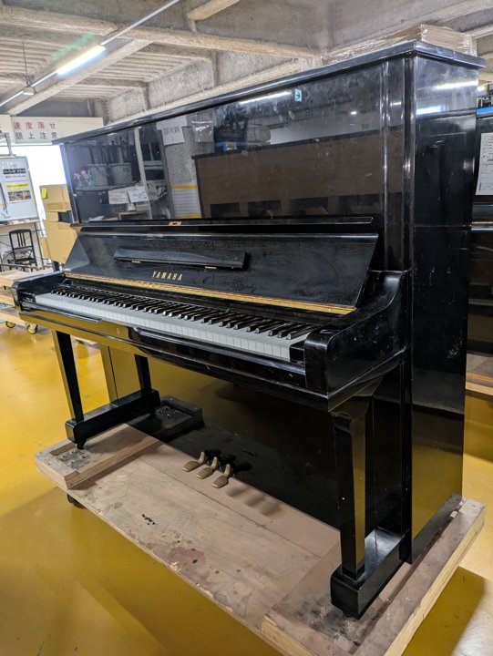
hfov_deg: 54.9
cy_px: 328
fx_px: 474
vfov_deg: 69.4
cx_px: 246
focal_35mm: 25
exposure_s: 1/25
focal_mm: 5.43
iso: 109
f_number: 1.89
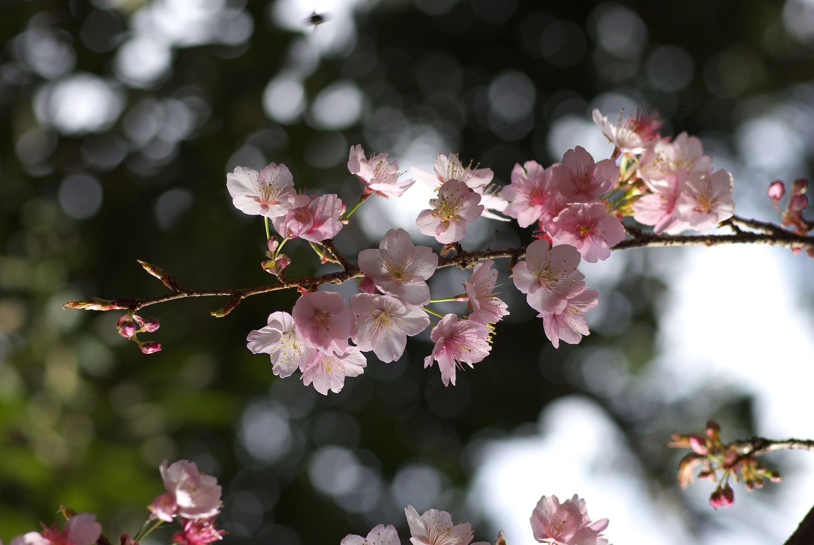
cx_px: 407
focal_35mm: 116
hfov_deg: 17.7
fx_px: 2615
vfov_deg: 11.9
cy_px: 272
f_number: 4
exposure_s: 1/350
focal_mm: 77
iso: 100
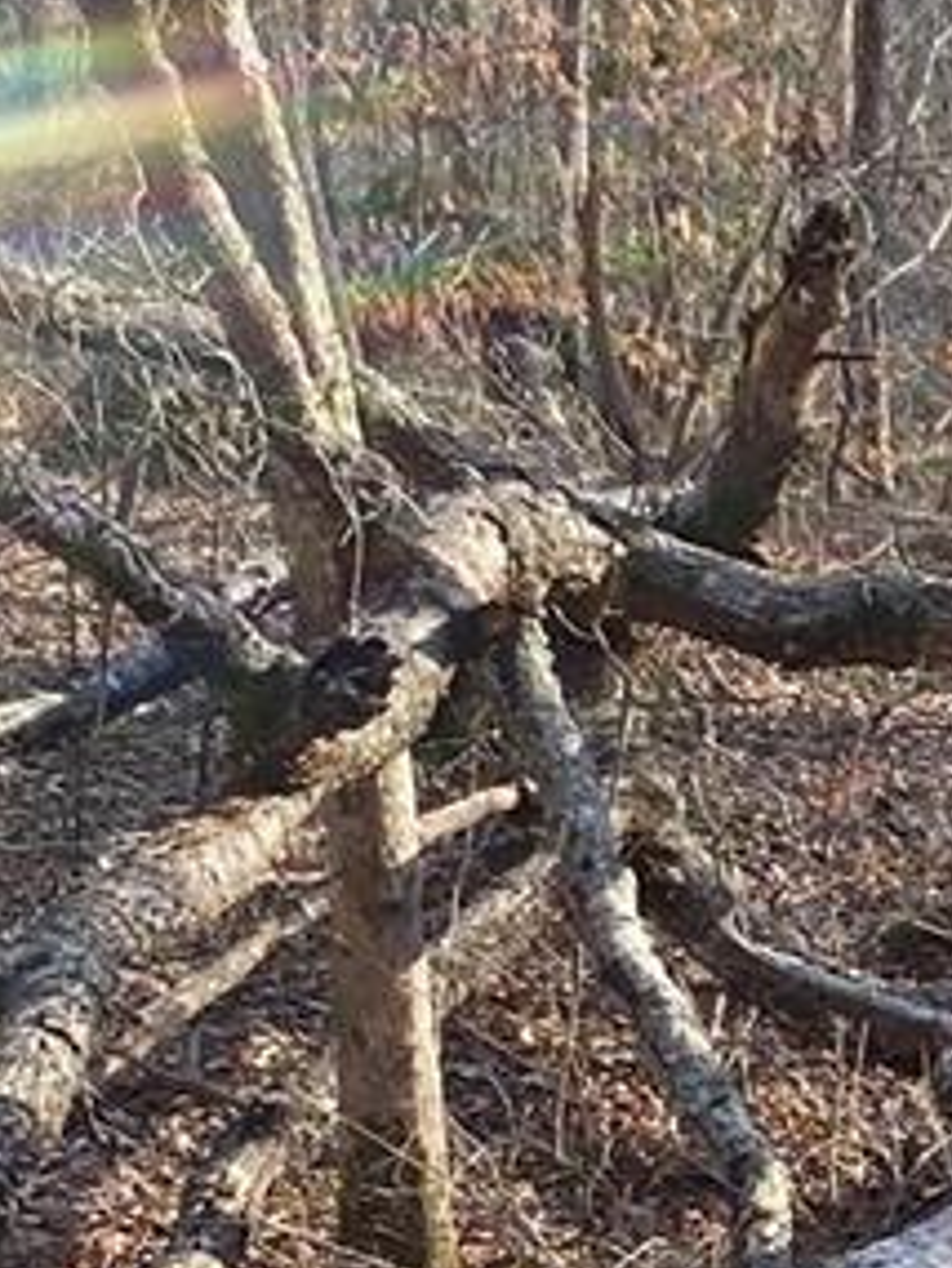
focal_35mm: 140
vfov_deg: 13.9
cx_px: 1913
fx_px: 5130
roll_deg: -3.1
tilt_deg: -17.1
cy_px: 1188
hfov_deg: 9.8
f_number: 1.8
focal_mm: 4.25
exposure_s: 1/354
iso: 32
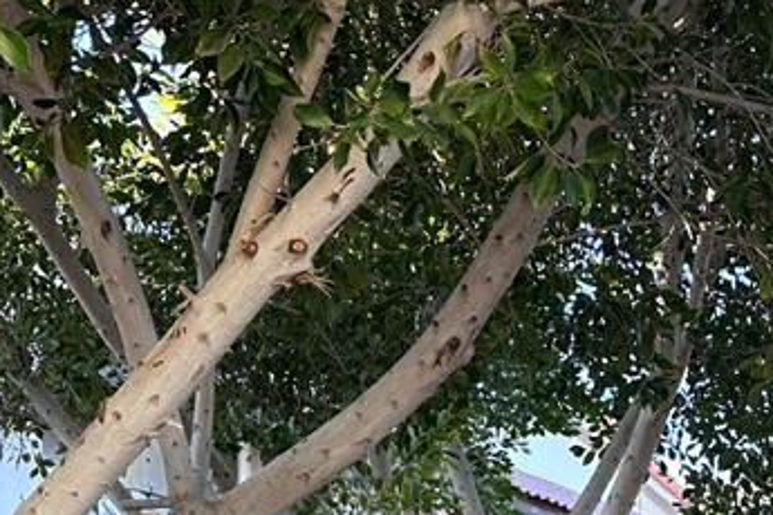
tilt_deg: +0.2
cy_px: 750
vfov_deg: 16.9
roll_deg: -0.3
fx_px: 1589
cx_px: 690
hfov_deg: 26.5
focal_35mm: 74
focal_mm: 6.86
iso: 80
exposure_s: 1/202
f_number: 1.78
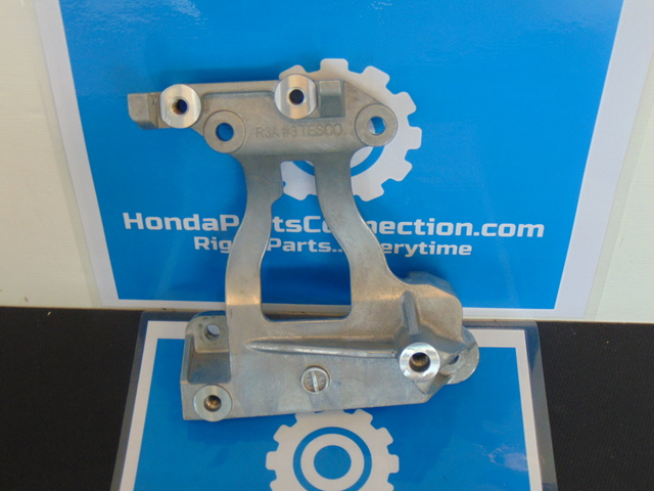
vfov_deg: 29.1
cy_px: 246
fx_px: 945
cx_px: 327
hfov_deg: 38.2
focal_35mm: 50
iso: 200
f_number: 3.5
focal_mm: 9
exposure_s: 1/80
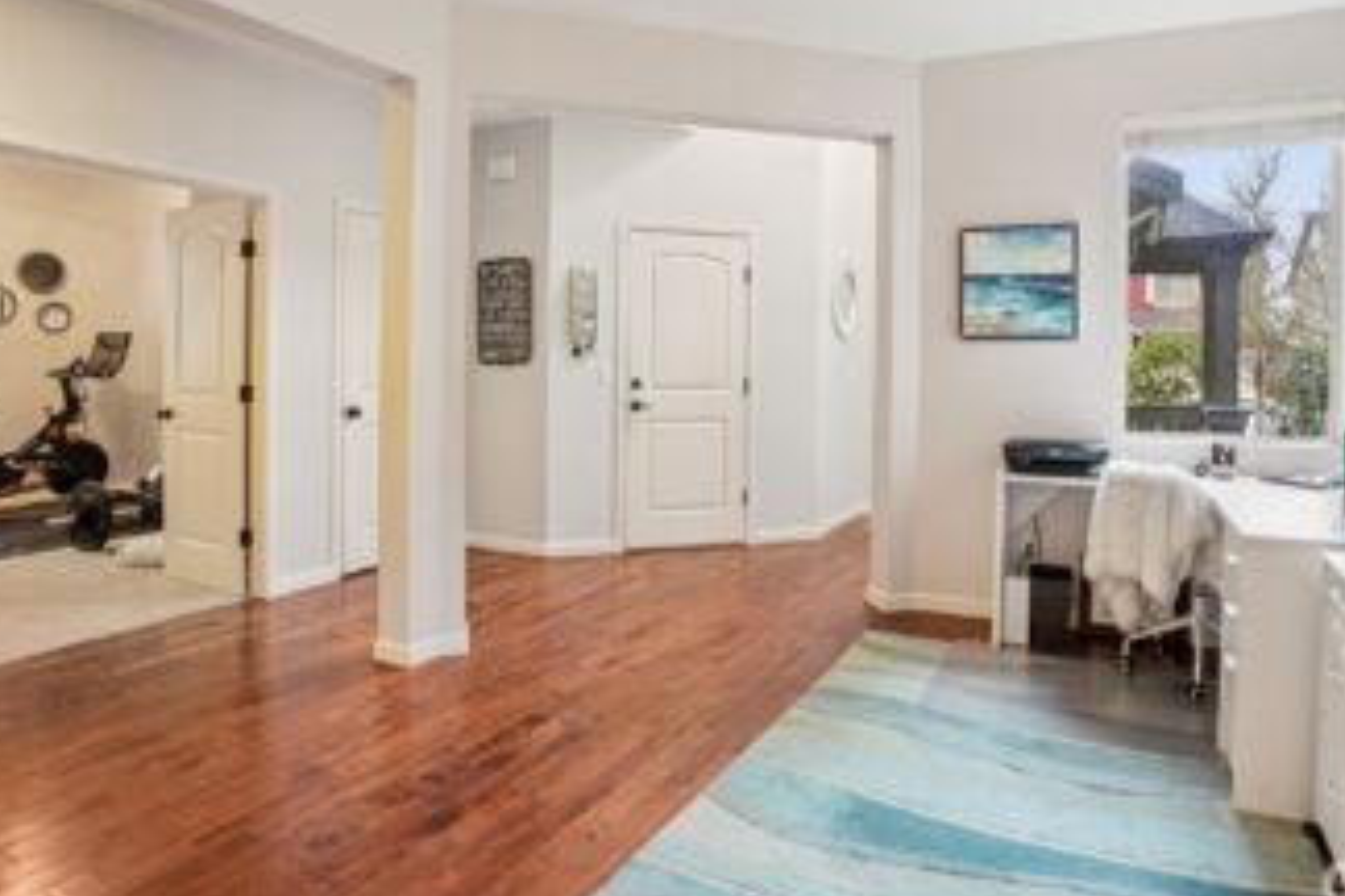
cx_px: 731
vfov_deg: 59.1
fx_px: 785
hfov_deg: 81.0
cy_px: 367
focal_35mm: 21
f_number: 8
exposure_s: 1/6
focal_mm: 17
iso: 400
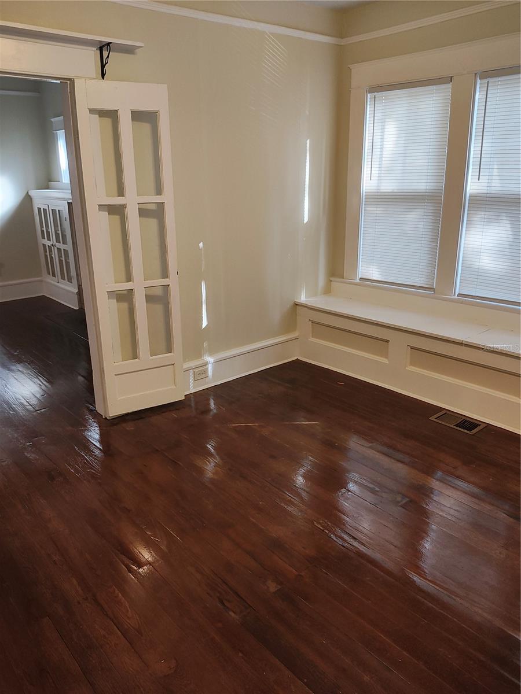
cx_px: 260
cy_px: 347
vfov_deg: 69.4
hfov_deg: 54.9
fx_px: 502
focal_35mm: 25
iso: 194
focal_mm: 4.15
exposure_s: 1/60.1
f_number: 1.5
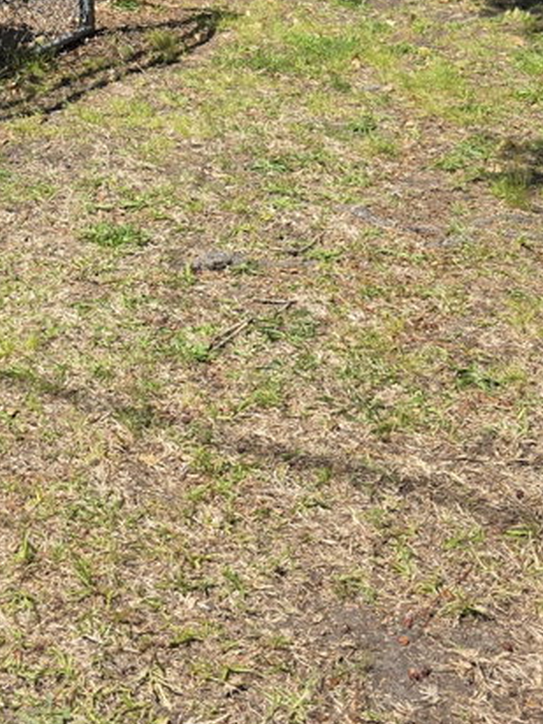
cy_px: -179
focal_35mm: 67
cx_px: -39
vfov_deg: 25.5
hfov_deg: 21.0
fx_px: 1401
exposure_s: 1/3747
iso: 80
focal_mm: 6.3
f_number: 1.7
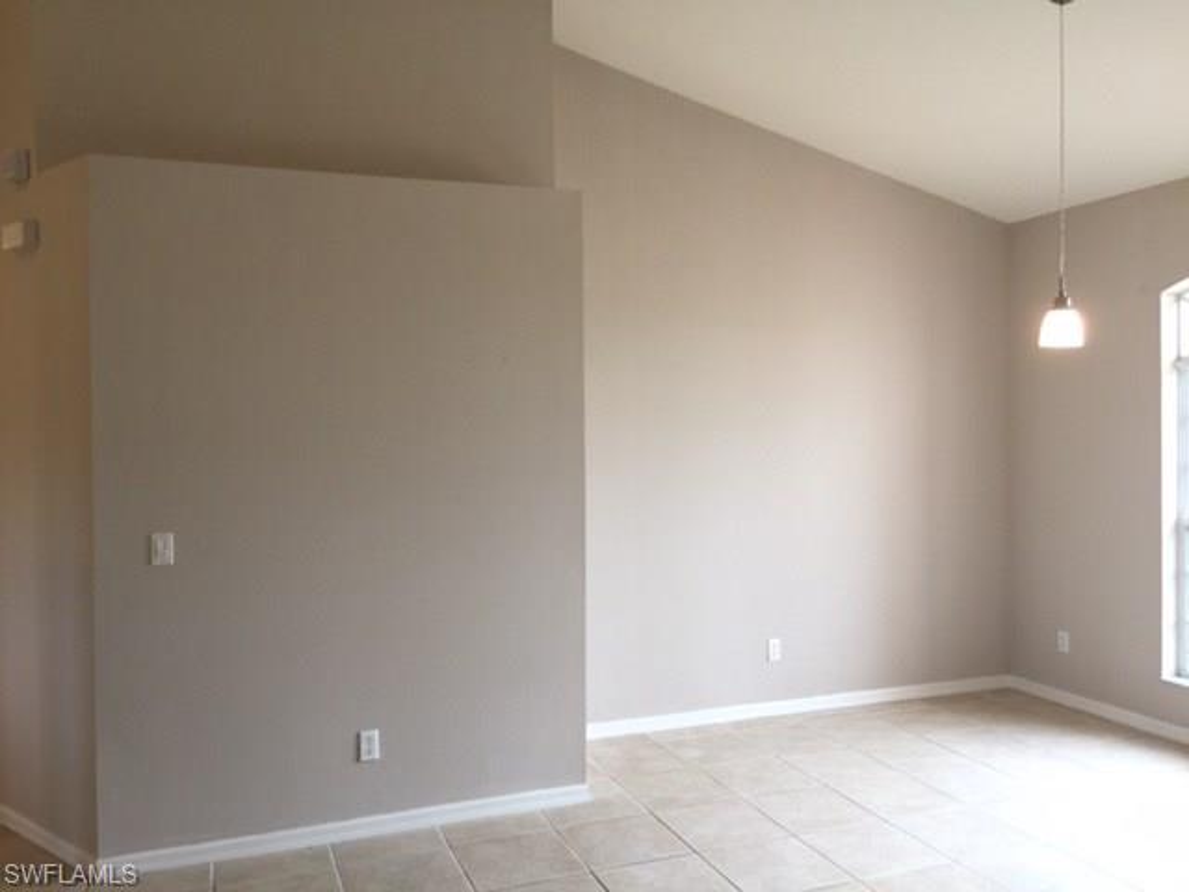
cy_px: 446
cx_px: 594
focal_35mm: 29
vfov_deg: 48.2
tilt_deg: +0.9
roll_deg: -0.9
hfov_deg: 61.7
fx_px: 996
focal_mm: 4.15
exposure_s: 1/30
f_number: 2.2
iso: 32
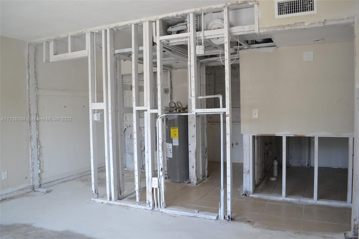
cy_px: 120
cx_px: 180
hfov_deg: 67.4
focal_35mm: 27
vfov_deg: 47.9
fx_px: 269
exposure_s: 1/125
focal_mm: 18
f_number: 4
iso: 400
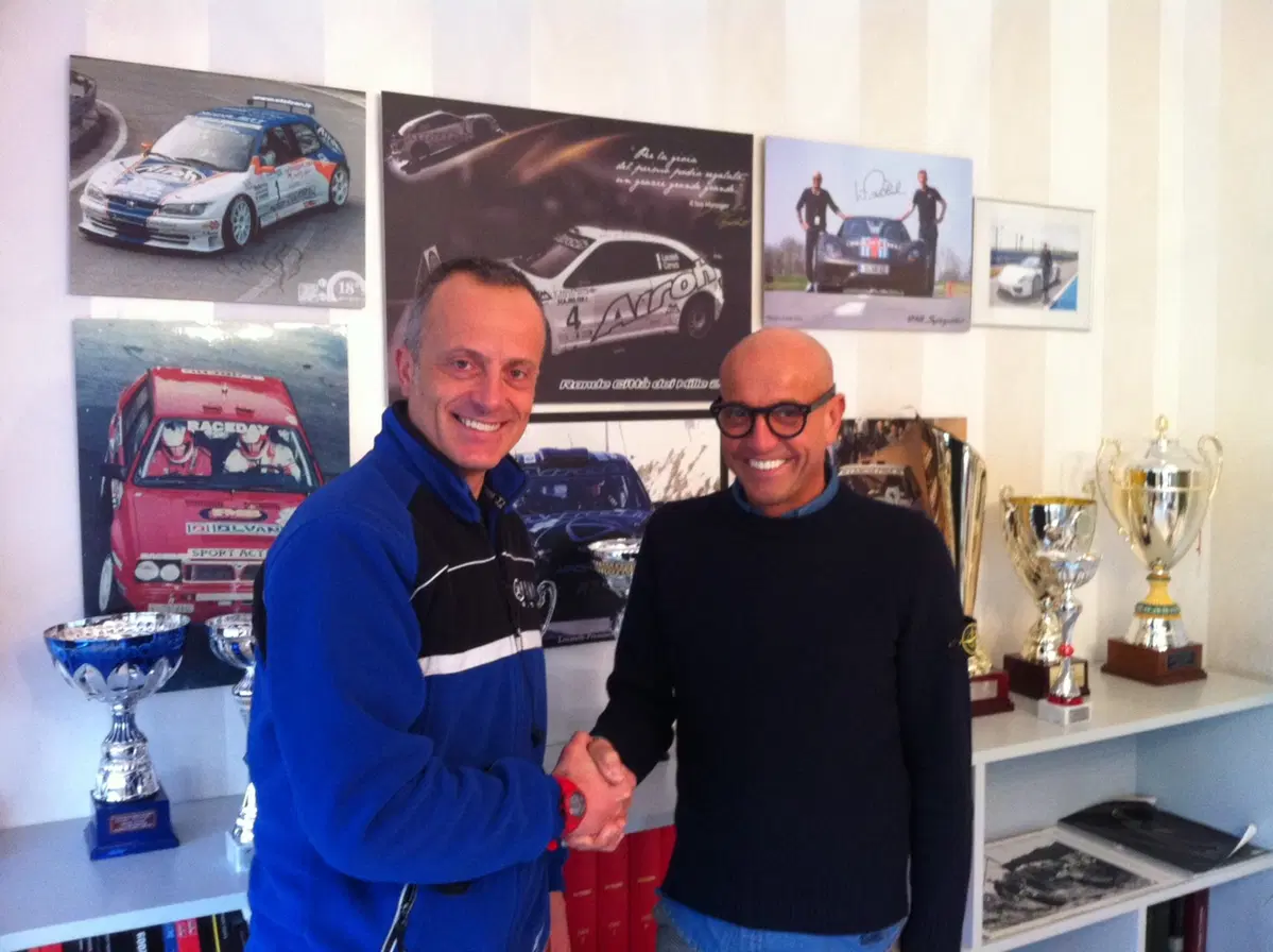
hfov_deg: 52.7
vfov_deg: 40.6
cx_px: 636
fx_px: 1285
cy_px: 476
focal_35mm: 35
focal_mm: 3.85
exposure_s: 1/15
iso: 250
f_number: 2.8
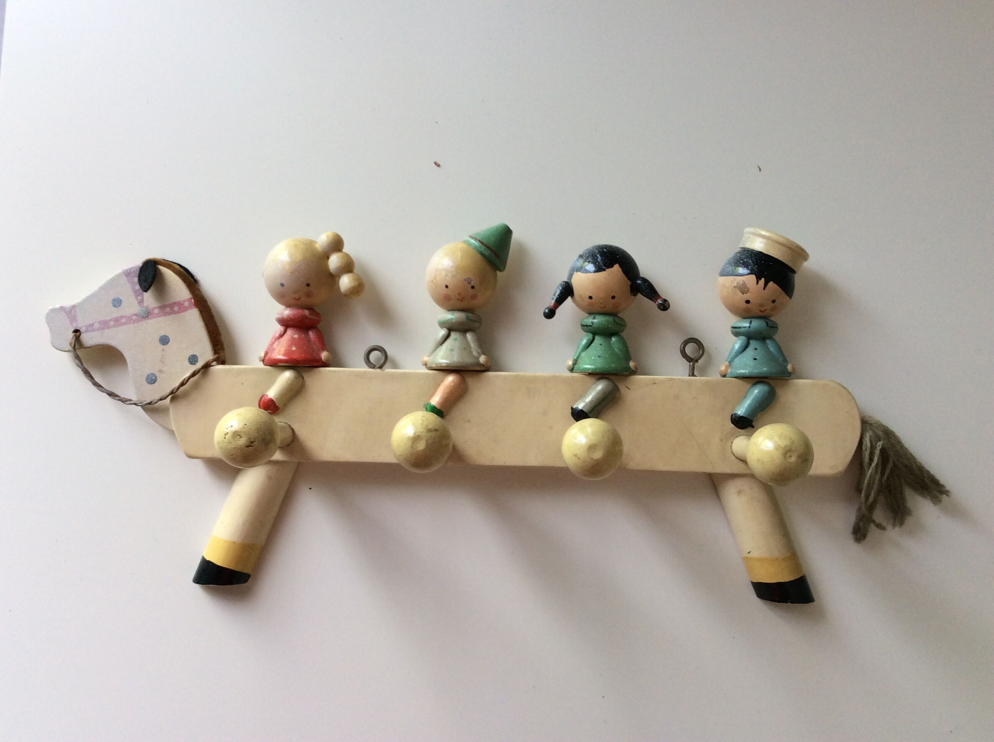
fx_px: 918
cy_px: 371
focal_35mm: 32
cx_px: 497
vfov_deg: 44.1
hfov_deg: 56.9
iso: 50
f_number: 2.4
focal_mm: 3.3
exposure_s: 1/25
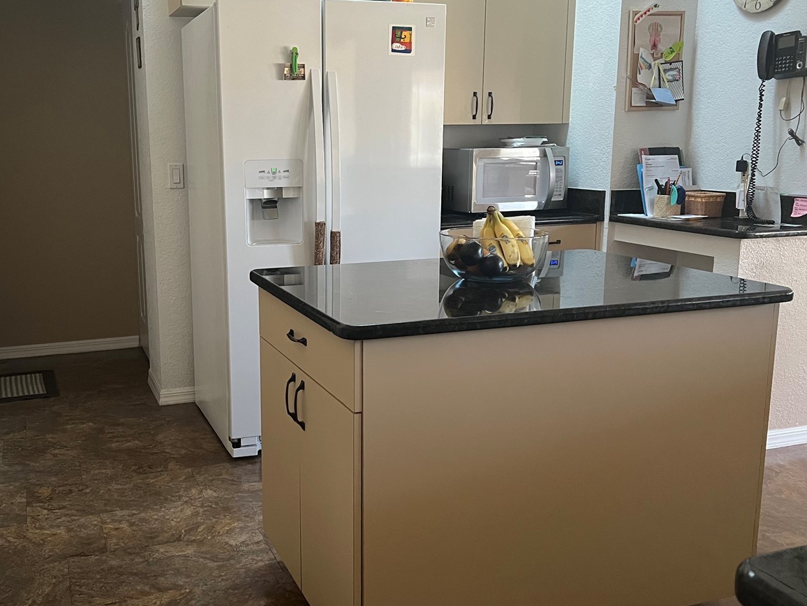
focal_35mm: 36
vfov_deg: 39.7
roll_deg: +0.7
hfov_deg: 50.9
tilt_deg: -11.6
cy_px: 301
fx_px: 839
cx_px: 314
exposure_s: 1/60
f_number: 1.5
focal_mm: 5.7
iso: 320
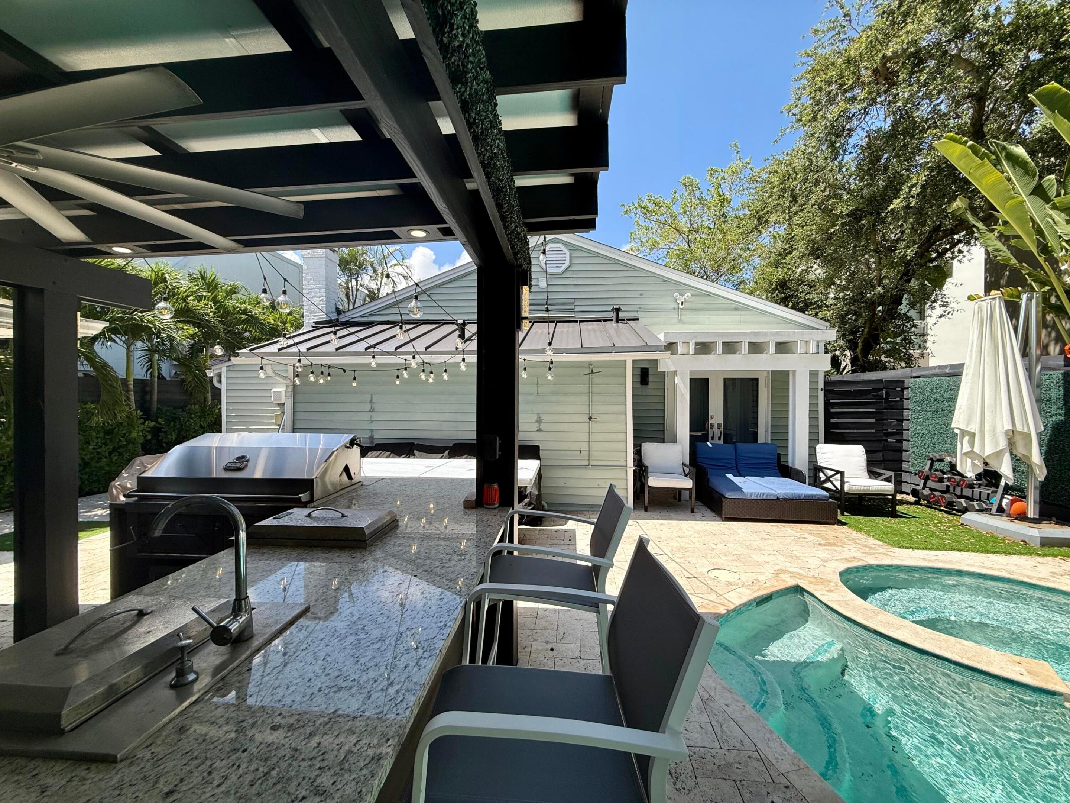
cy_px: 402
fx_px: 433
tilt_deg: -0.9
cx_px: 535
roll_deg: +0.0
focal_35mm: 14
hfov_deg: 102.1
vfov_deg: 85.7
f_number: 2.2
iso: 64
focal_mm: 2.22
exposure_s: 1/1189
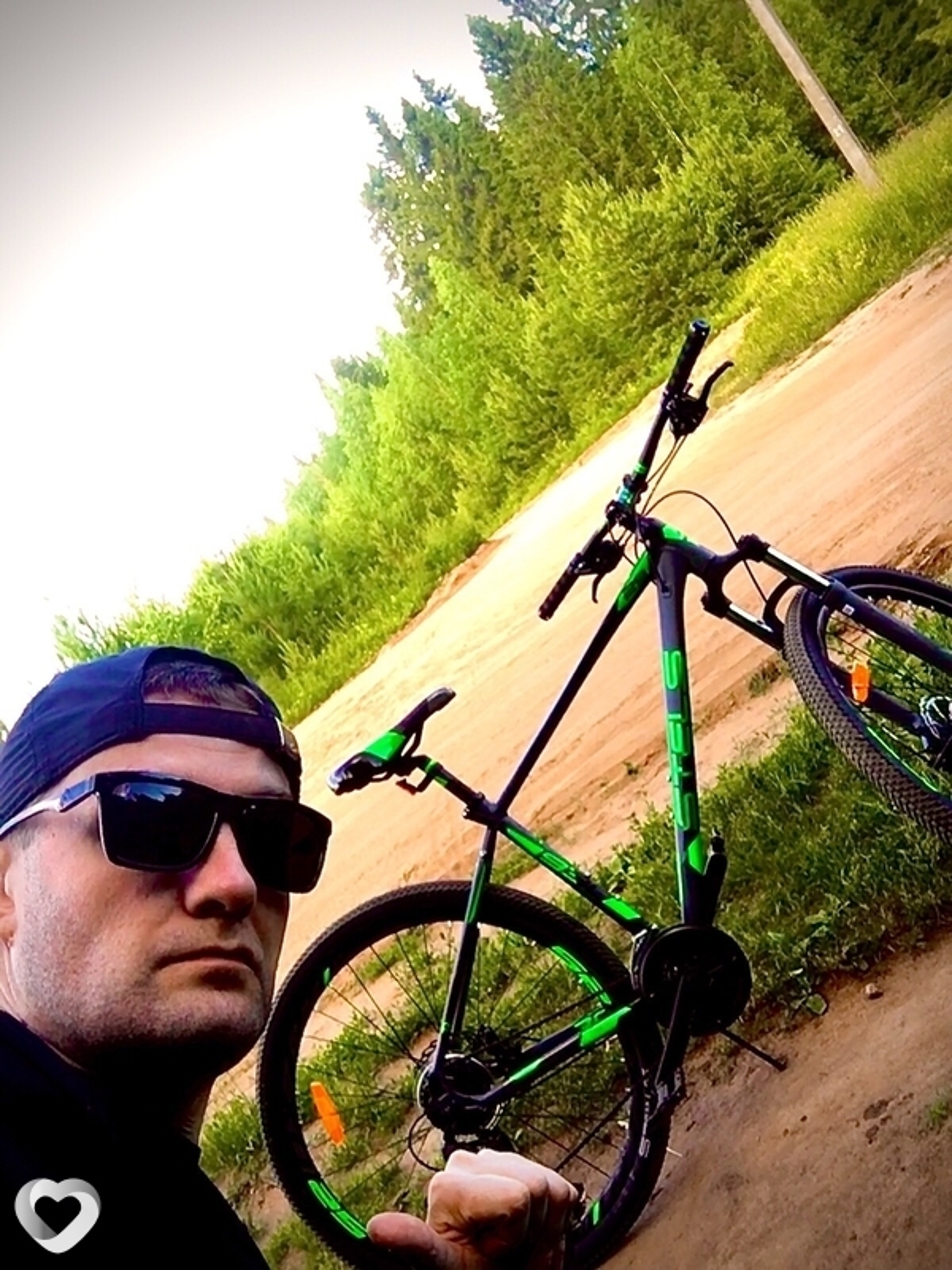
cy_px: 635
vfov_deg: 58.4
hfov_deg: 45.4
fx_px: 1137
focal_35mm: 31
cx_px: 476
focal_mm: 2.65
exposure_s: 1/121
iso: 32
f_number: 2.2
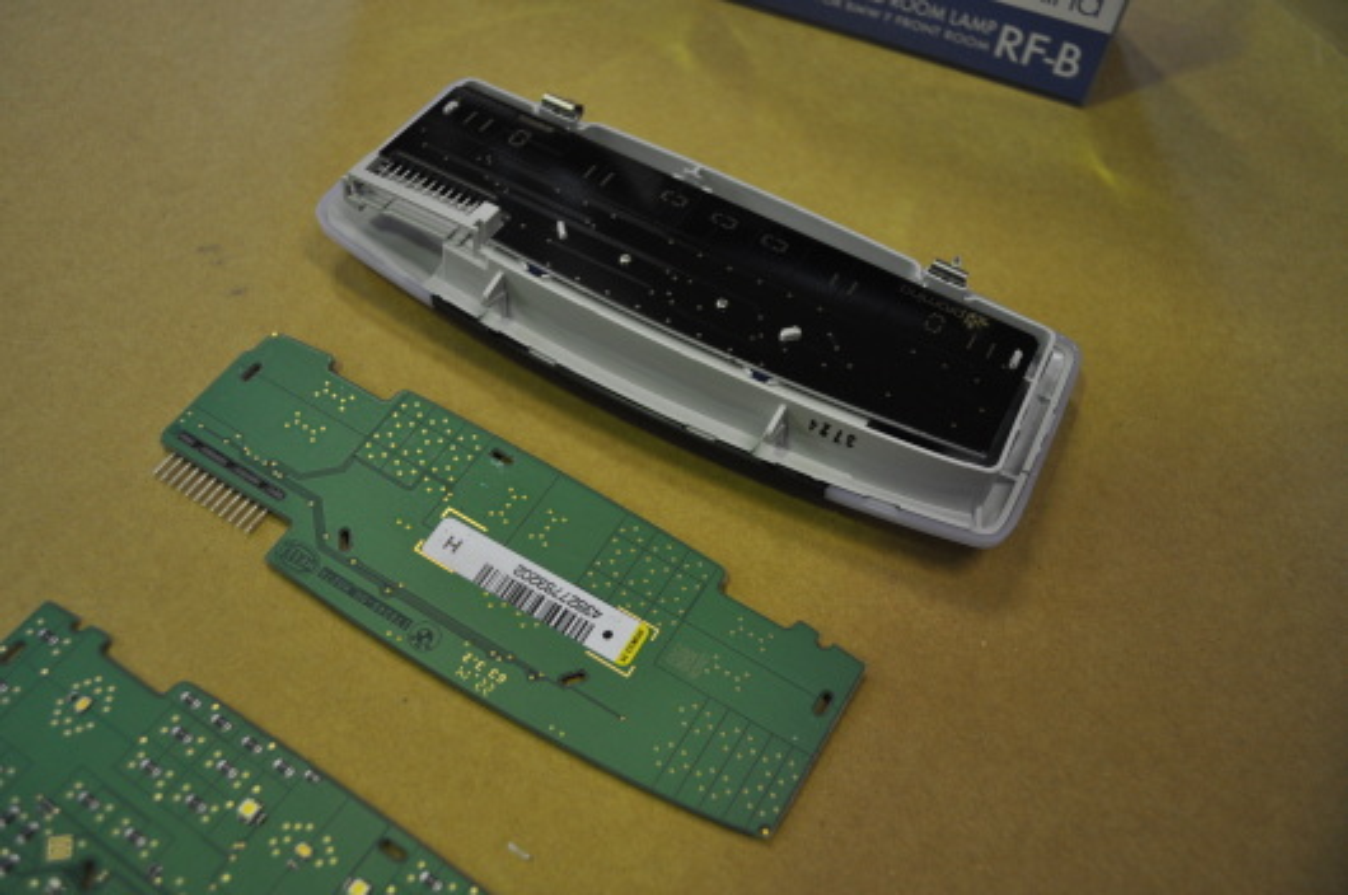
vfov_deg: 36.8
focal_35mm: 36
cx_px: 674
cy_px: 448
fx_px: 1346
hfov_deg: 53.2
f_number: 4
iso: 500
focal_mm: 24
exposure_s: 1/60
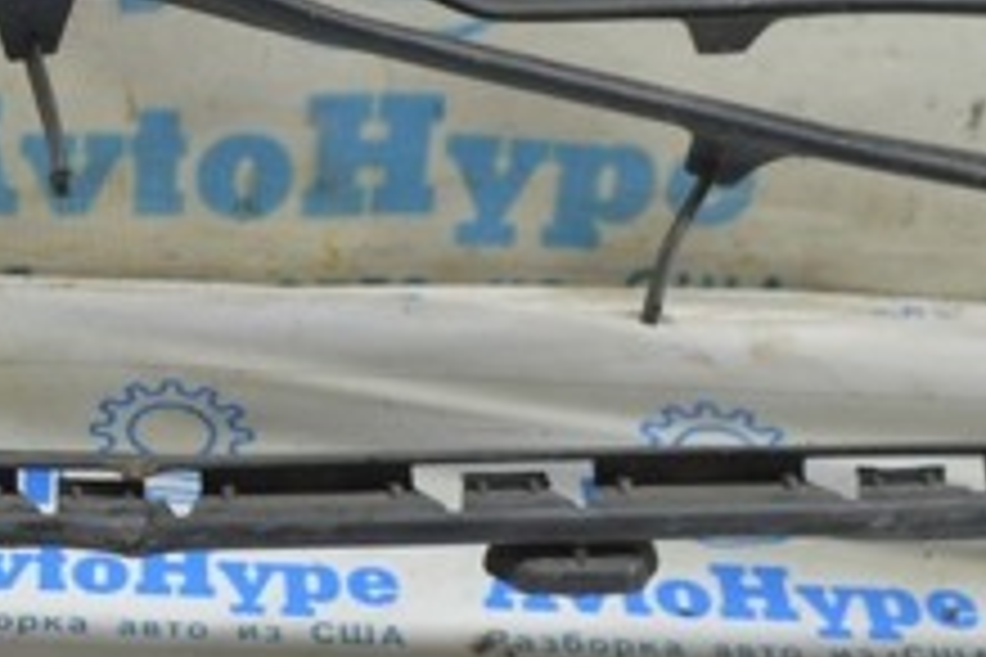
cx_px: 50
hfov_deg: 19.0
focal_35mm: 105
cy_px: 16
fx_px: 2876
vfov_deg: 12.9
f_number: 5.6
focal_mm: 24
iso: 400
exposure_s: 1/20
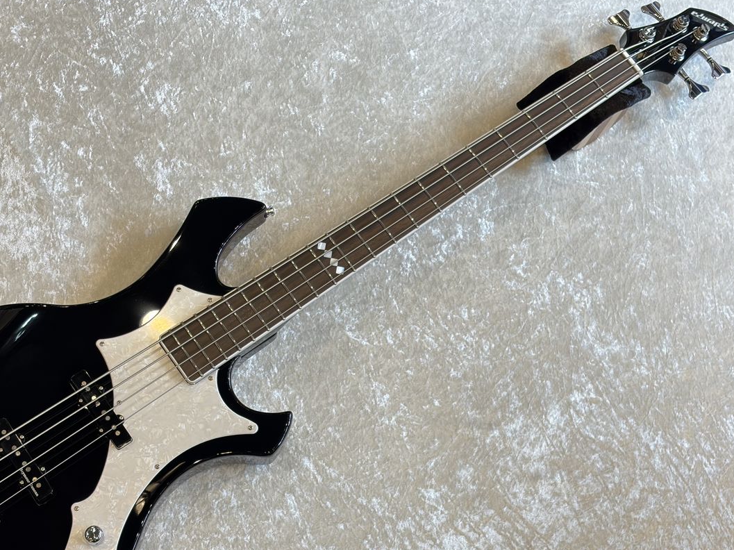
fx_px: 1335
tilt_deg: -70.2
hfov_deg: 30.7
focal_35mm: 63
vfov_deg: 23.2
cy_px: 326
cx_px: 311
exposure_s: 1/60
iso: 80
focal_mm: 5.96
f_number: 1.6
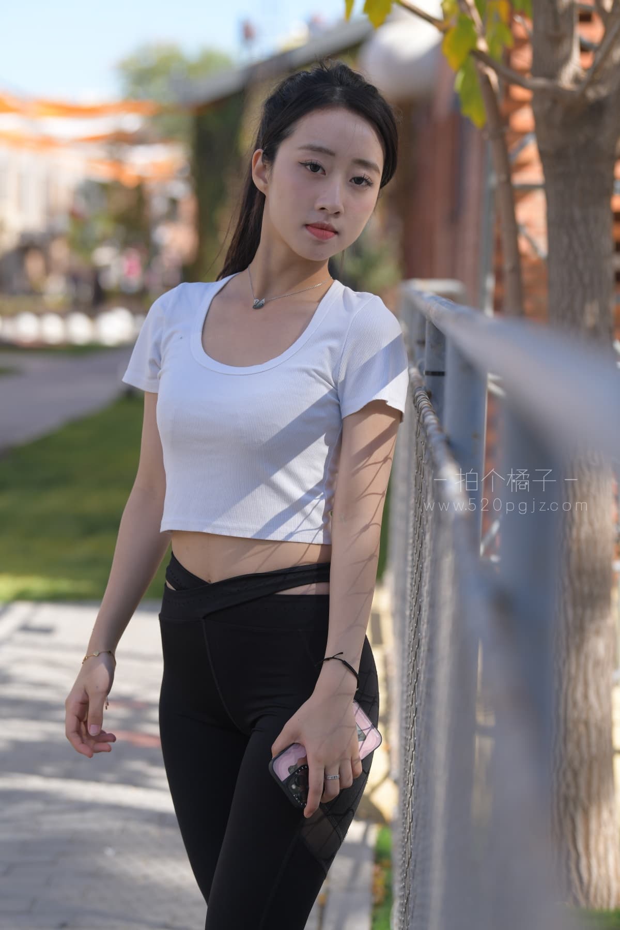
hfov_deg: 13.7
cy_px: 465
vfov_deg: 20.4
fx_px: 2583
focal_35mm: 100
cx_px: 310
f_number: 4
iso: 280
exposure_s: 1/1000
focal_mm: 100
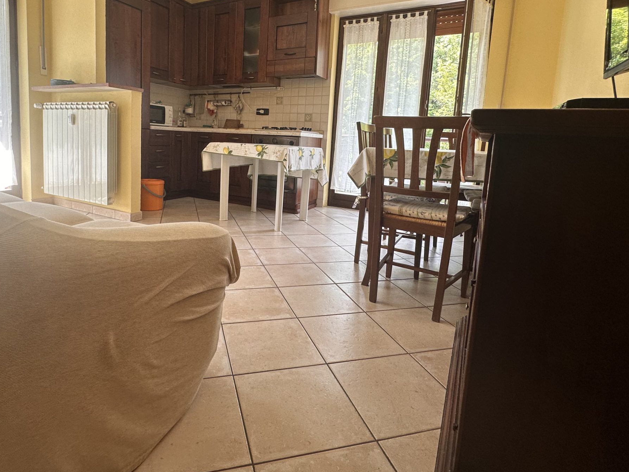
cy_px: 183
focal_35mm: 20
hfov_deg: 81.4
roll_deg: -2.1
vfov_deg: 65.2
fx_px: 363
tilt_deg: -6.3
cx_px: 276
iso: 80
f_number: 2.2
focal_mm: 2.22
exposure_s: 1/99
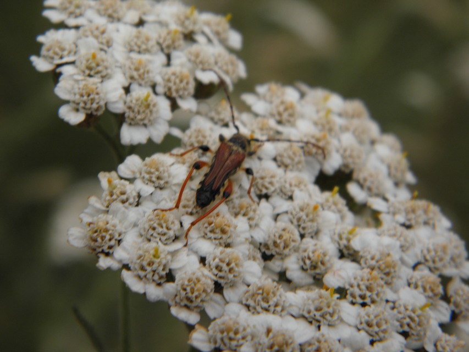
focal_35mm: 80
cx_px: 234
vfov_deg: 18.4
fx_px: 1084
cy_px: 176
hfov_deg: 24.4
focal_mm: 14.3
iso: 100
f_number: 4.4
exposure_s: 1/640
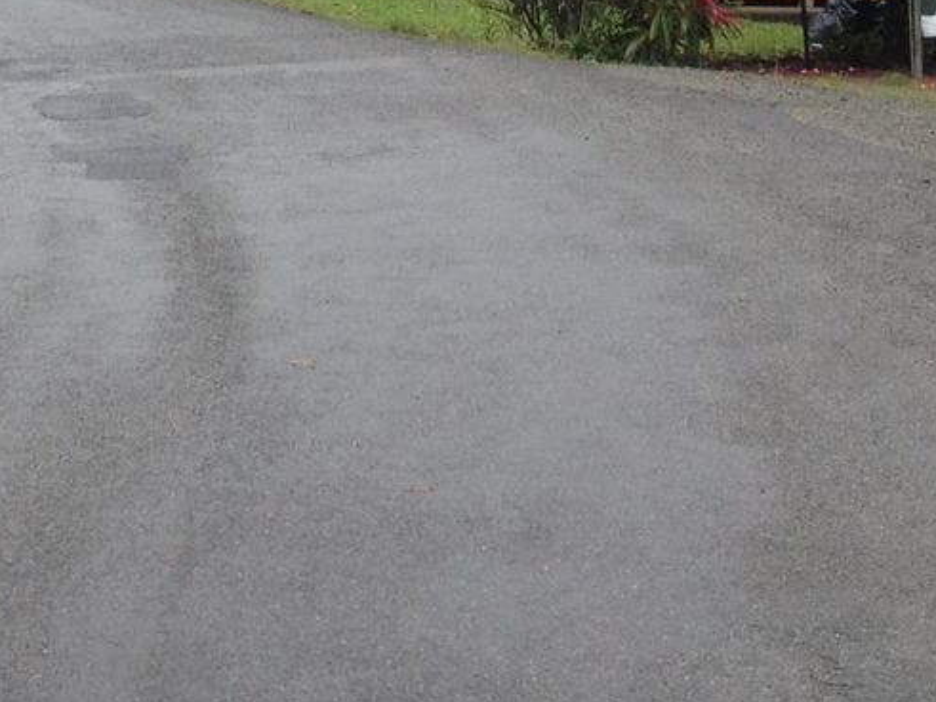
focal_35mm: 114
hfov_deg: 15.7
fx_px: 3082
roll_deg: +0.0
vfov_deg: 12.5
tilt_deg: -2.4
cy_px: -282
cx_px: -507
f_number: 2.4
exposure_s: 1/163
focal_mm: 4.28
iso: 50
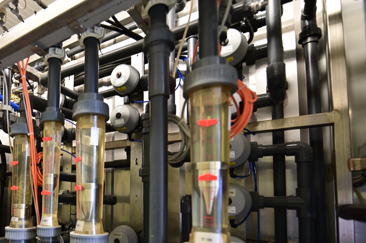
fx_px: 244
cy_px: 183
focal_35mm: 24
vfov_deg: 50.8
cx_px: 87
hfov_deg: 68.5
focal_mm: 15
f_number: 2.8
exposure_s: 1/20
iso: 200
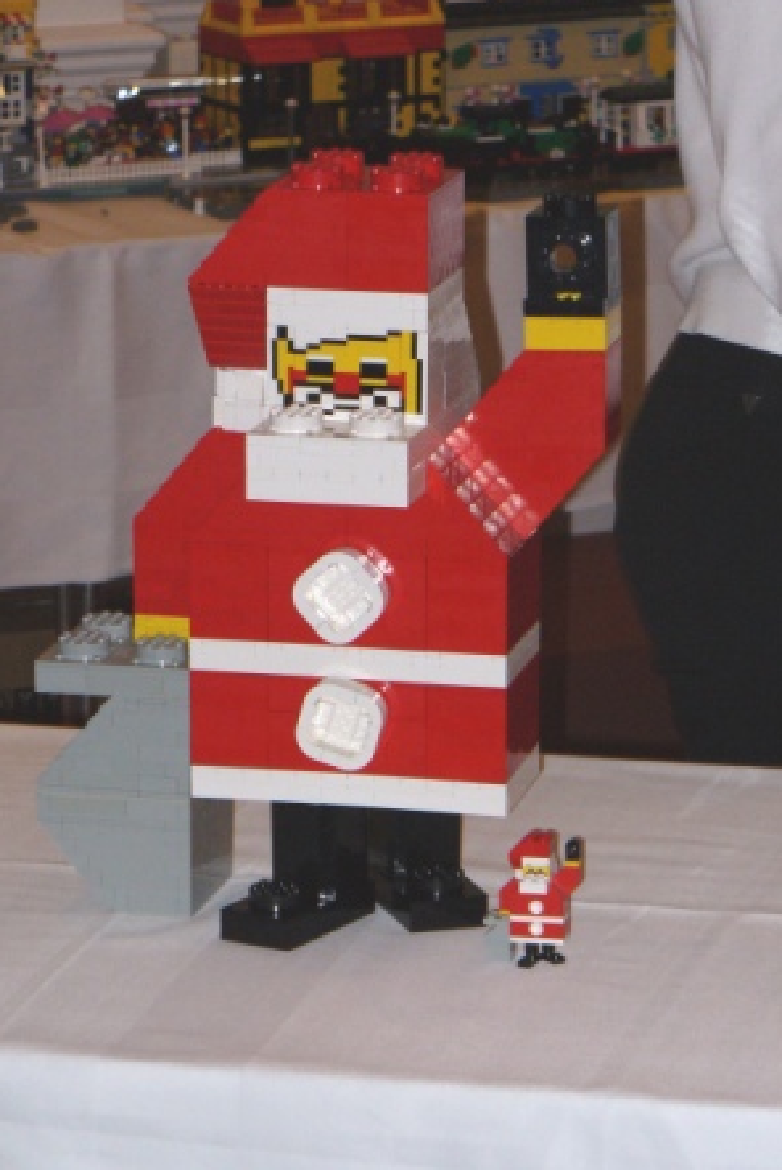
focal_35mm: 165
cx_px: 354
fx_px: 5367
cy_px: 581
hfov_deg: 8.3
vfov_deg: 12.4
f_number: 4
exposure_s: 1/60
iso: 200
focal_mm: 25.9
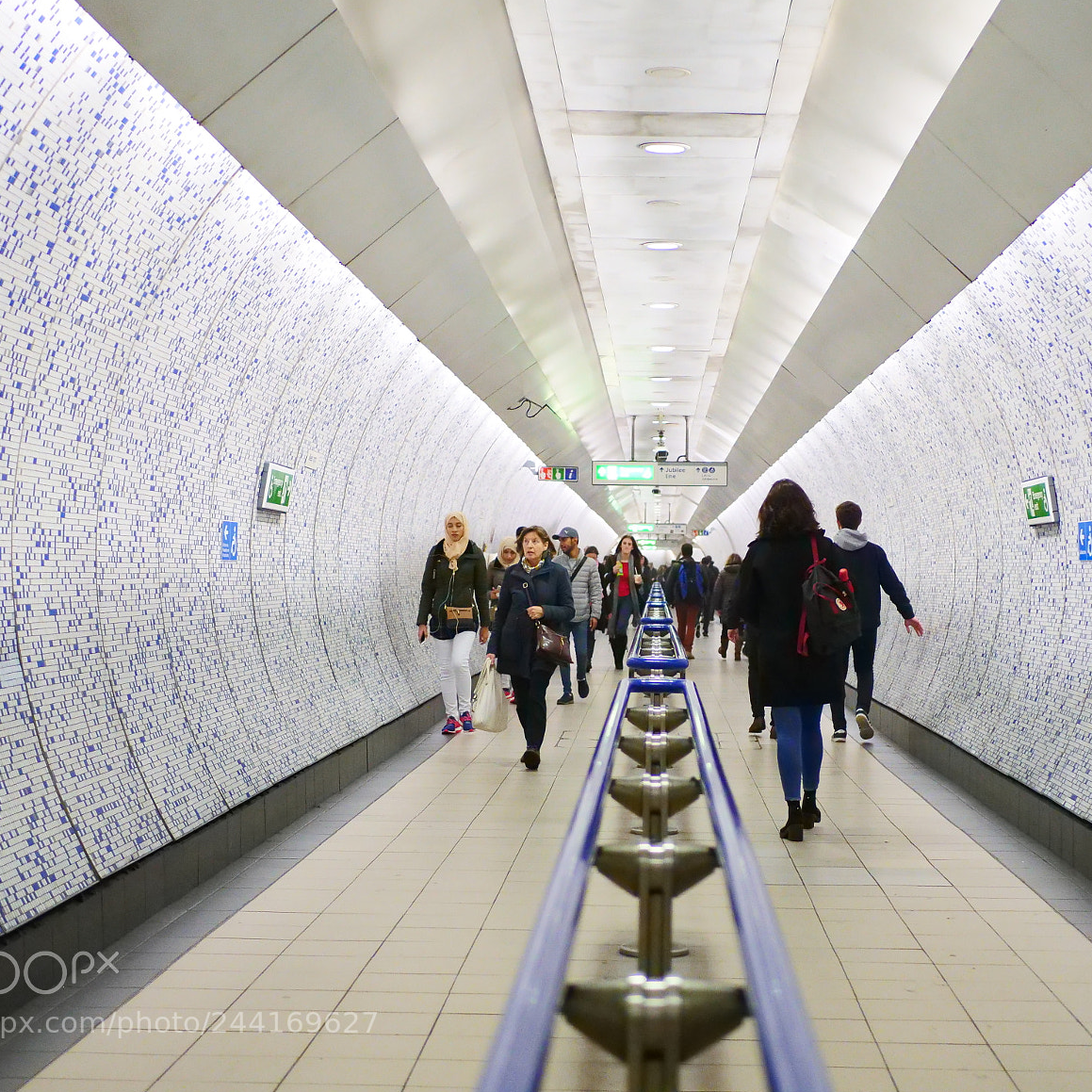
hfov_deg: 28.1
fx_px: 2177
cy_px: 531
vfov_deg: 28.2
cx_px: 639
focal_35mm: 61
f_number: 1.7
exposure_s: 1/320
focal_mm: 25
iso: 3200
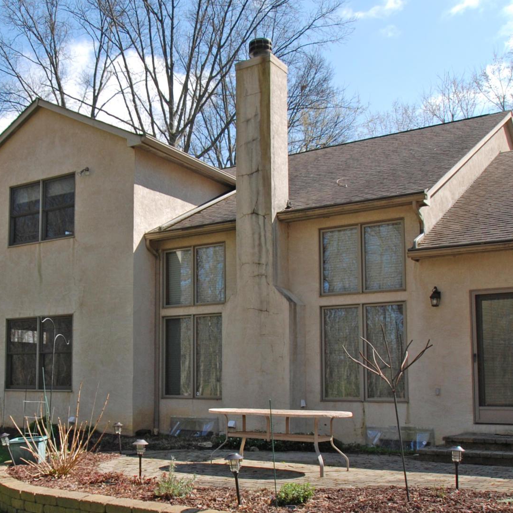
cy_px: 314
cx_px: 184
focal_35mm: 41
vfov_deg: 41.1
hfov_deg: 40.9
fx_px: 681
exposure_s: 1/200
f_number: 7.1
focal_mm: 11.5
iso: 100
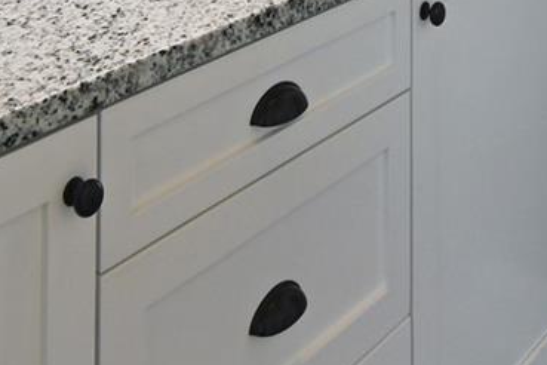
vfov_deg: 16.9
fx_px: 988
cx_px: 304
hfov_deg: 30.9
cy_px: -309
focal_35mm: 65
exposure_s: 1/40
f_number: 7.1
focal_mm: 10
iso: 100
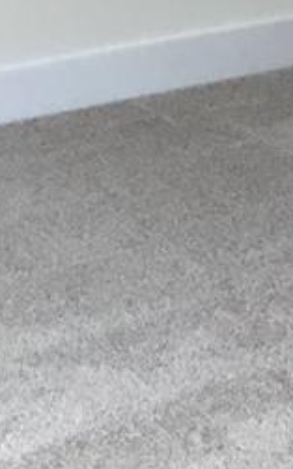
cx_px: 248
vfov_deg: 12.9
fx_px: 2005
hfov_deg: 8.3
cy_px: -123
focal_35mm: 157
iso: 25
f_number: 2.4
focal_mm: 3.3
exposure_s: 1/30
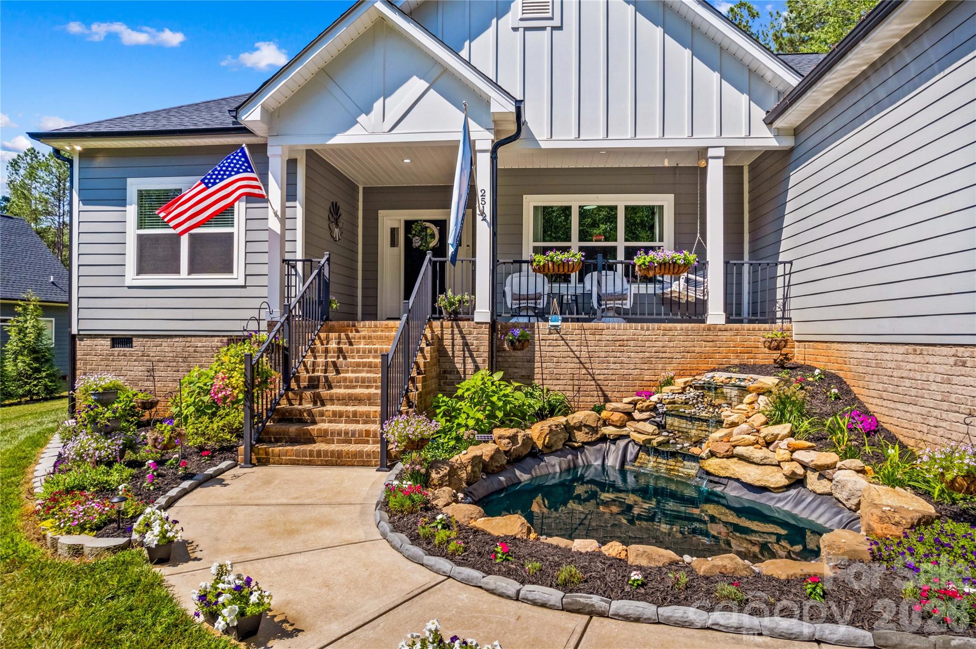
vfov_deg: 57.2
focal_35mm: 22
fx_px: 596
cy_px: 324
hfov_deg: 78.6
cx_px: 488
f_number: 2.8
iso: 120
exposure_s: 1/1250
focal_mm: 8.38
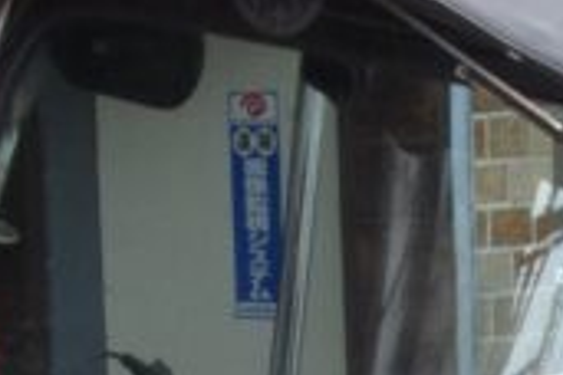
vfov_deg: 5.3
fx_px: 3941
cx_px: 751
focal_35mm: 252
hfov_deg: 8.1
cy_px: 771
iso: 1600
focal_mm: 28
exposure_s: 1/50
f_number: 32
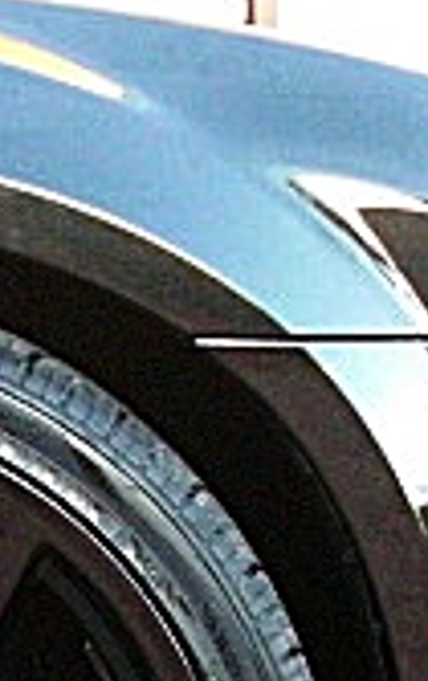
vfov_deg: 14.0
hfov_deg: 8.6
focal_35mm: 146
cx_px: -363
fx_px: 2713
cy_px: 714
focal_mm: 6.3
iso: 800
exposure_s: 1/100
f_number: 2.8
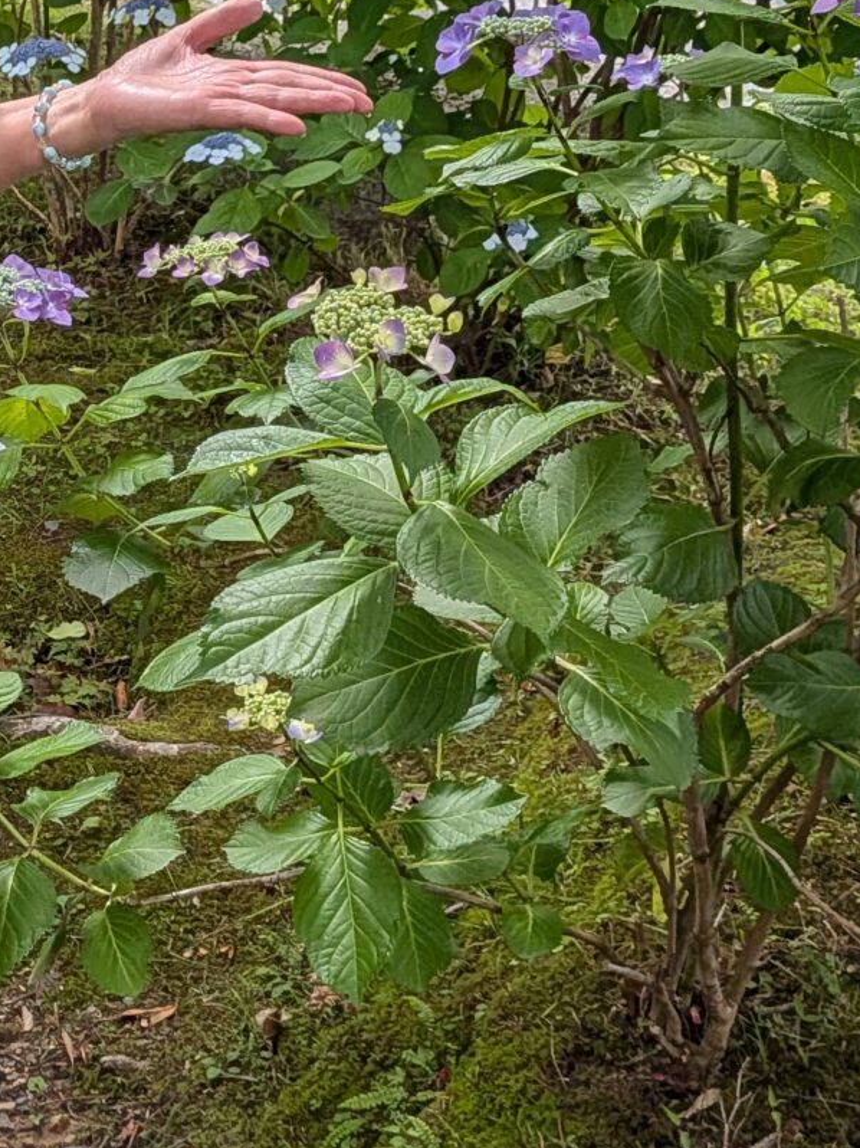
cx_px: -26
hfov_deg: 18.6
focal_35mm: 77
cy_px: 141
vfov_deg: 24.7
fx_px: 2552
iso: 26
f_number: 1.7
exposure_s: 1/219
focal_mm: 4.53
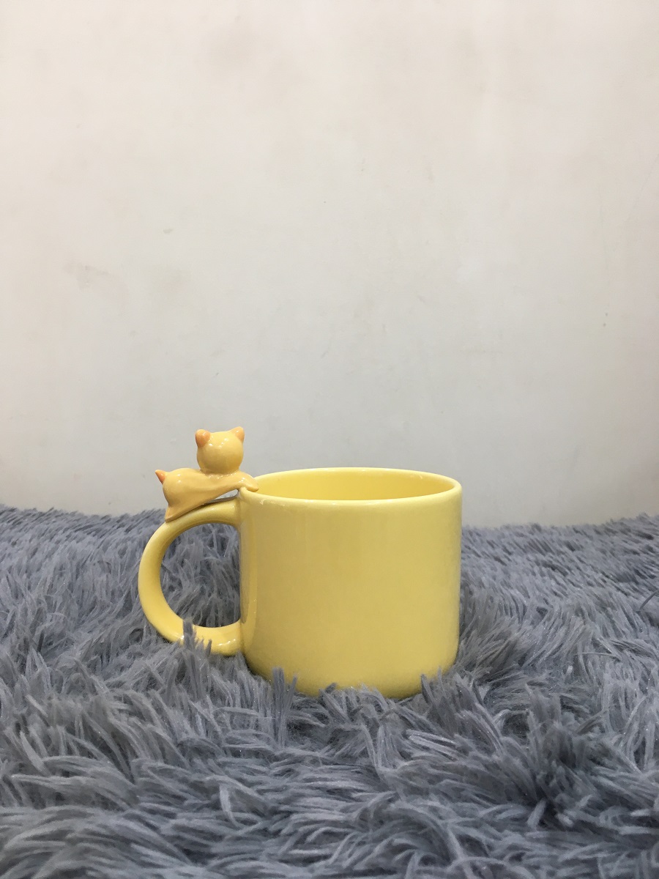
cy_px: 440
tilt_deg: -9.3
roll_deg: -1.4
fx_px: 736
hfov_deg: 48.2
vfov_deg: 61.7
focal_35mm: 29
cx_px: 330
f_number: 2.2
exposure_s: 1/33
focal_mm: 4.15
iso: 80
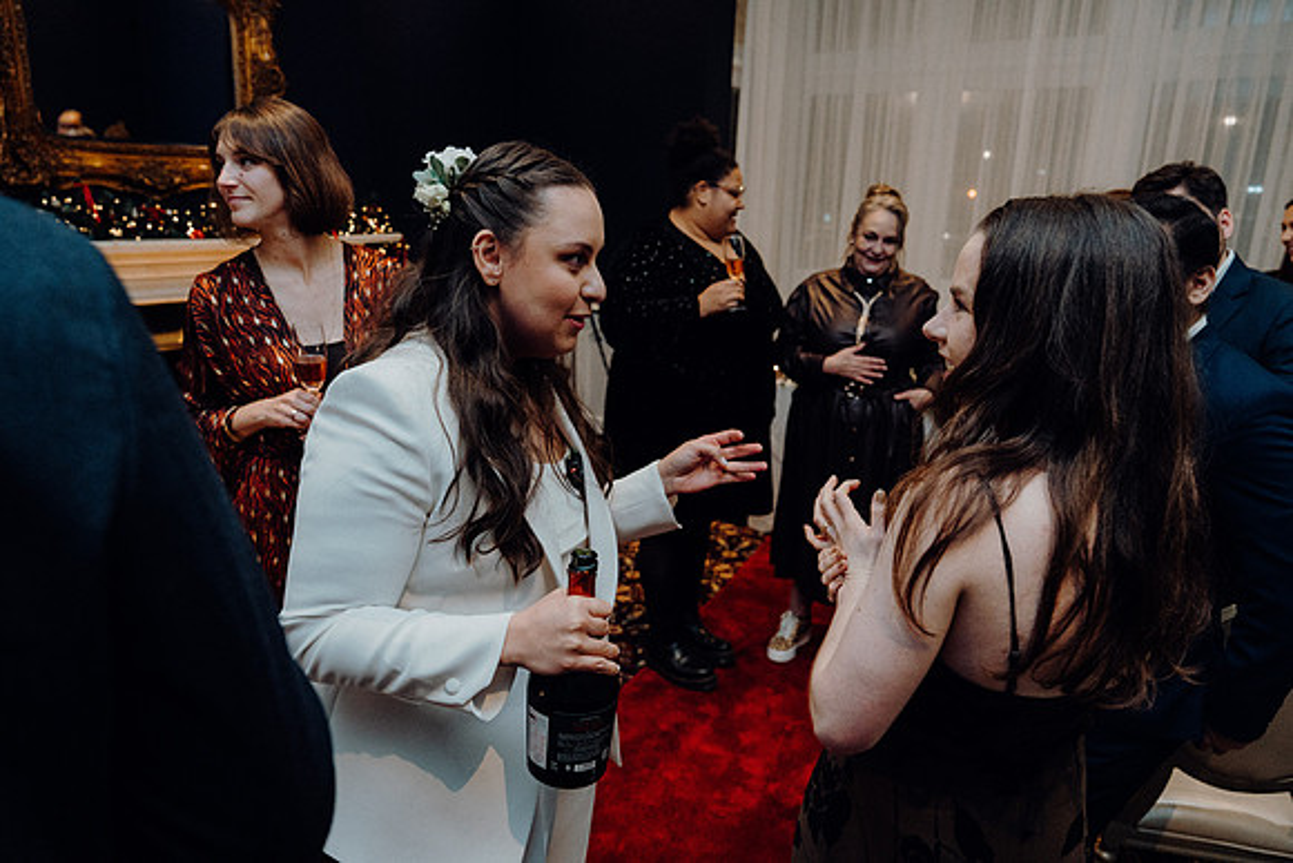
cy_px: 432
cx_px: 646
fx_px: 862
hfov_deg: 73.7
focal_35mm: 24
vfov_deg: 53.2
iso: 2500
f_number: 3.5
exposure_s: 1/160
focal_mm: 24
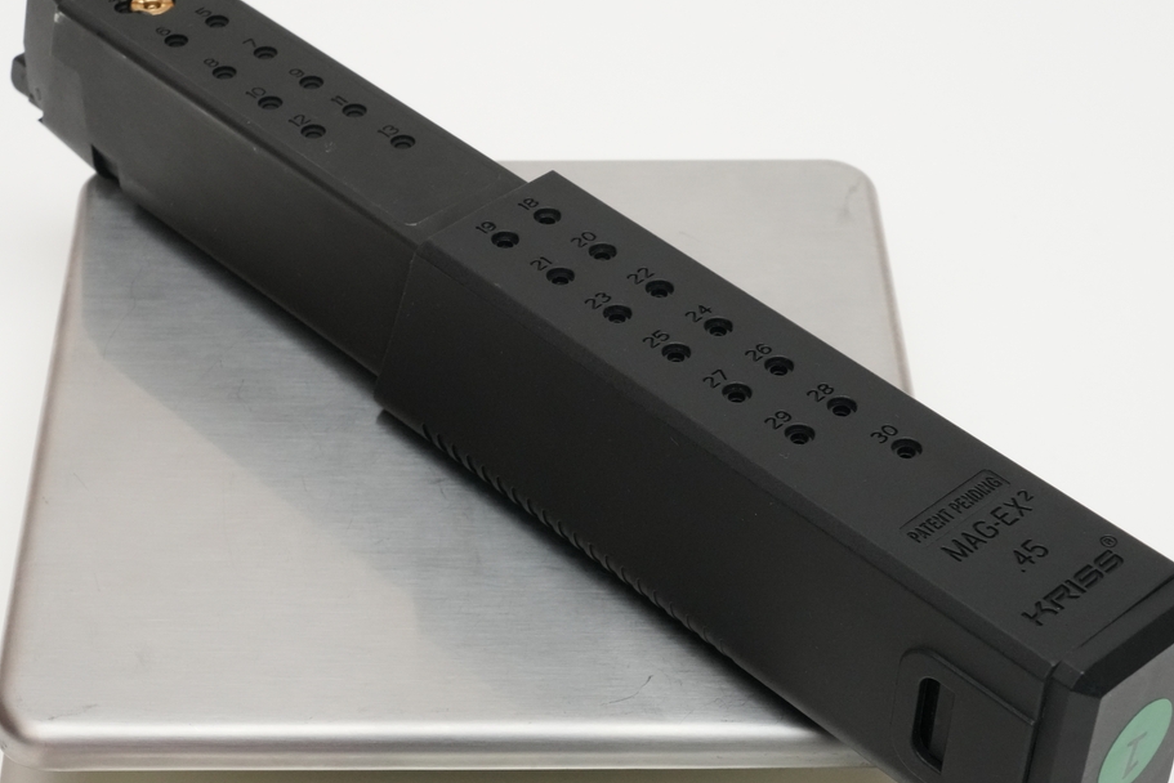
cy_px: 573
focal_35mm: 80
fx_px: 2610
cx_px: 497
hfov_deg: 25.3
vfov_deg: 17.0
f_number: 16
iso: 3200
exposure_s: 1/60
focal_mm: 45
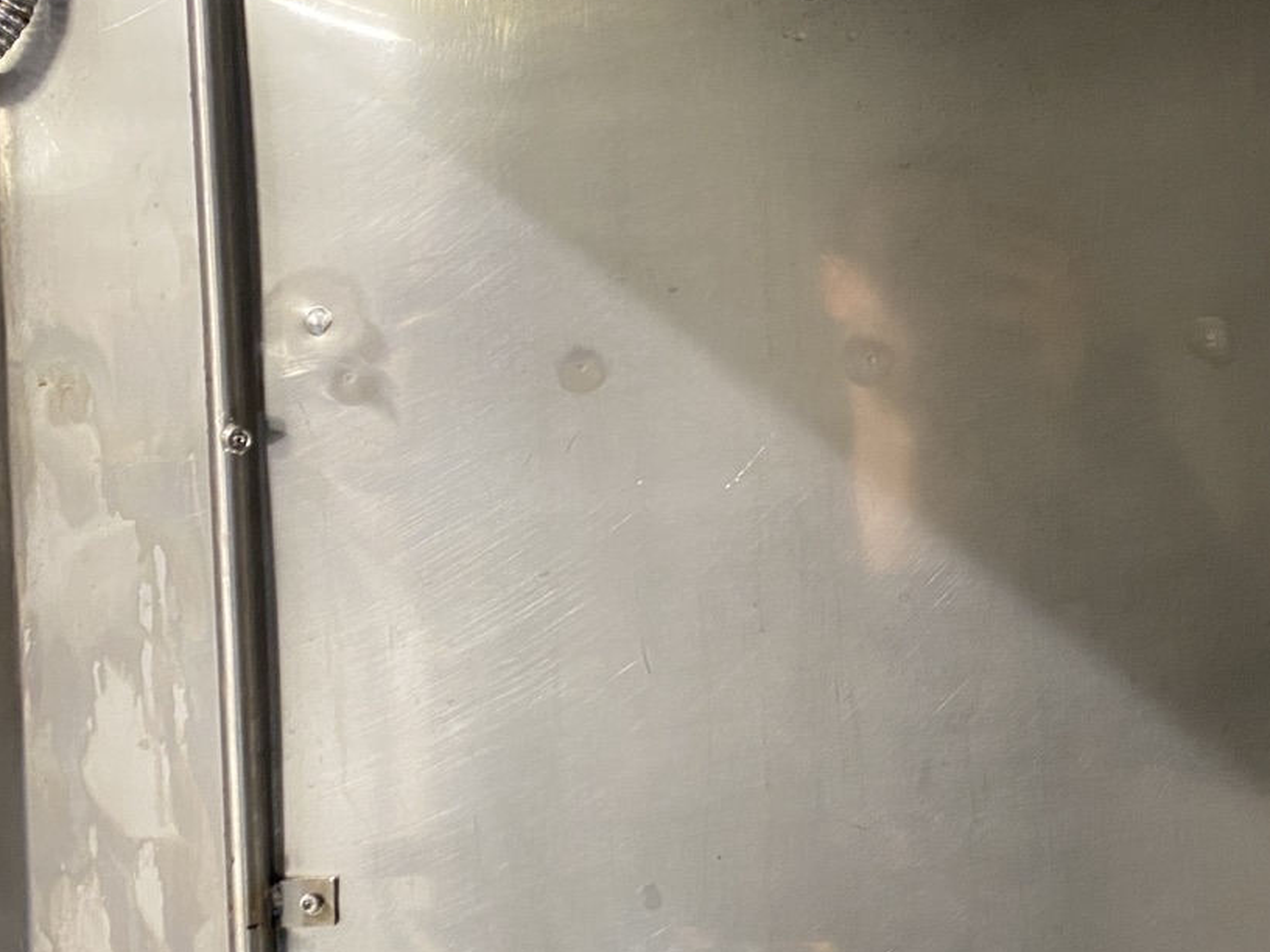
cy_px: 338
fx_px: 1871
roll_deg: +3.2
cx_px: 1007
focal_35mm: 51
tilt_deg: -0.3
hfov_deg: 36.3
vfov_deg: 28.4
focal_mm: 4.25
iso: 500
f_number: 1.8
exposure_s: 1/50
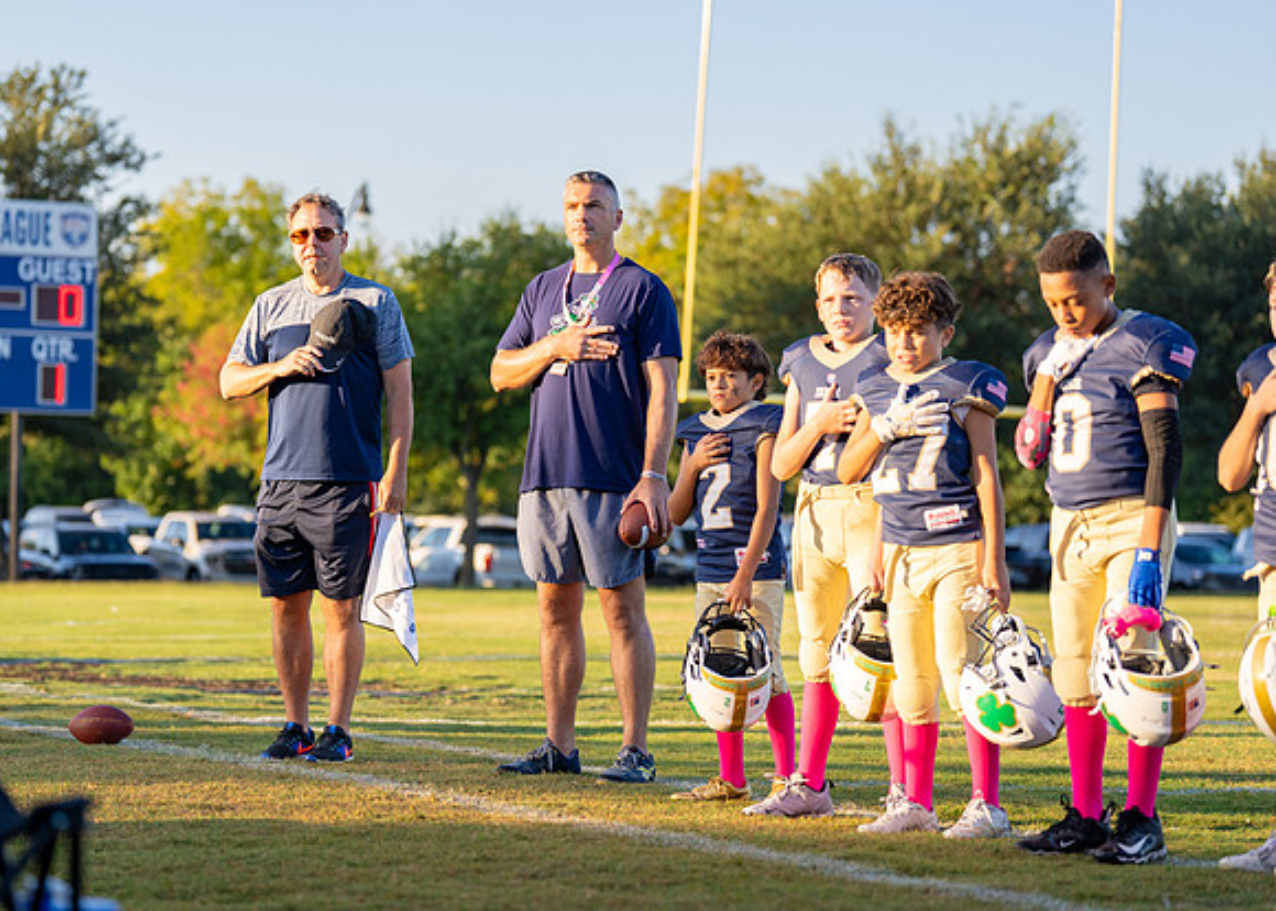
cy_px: 459
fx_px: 4018
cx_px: 558
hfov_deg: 18.0
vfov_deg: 12.9
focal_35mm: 111
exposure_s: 1/1250
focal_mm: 96
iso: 250
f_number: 2.8
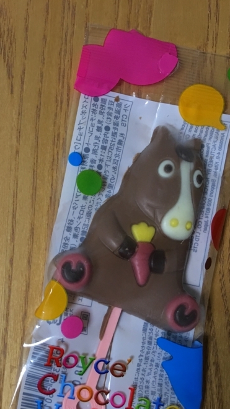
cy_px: 237
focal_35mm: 49
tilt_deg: -84.6
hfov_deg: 23.3
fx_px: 532
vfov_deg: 42.0
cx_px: -4
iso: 32
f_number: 2.2
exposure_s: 1/15
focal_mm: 4.15
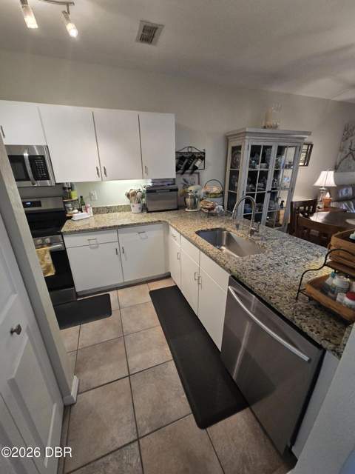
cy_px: 237
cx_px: 178
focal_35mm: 13
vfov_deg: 106.2
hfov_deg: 89.9
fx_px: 178
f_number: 2.2
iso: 320
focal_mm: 2.2
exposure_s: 1/60
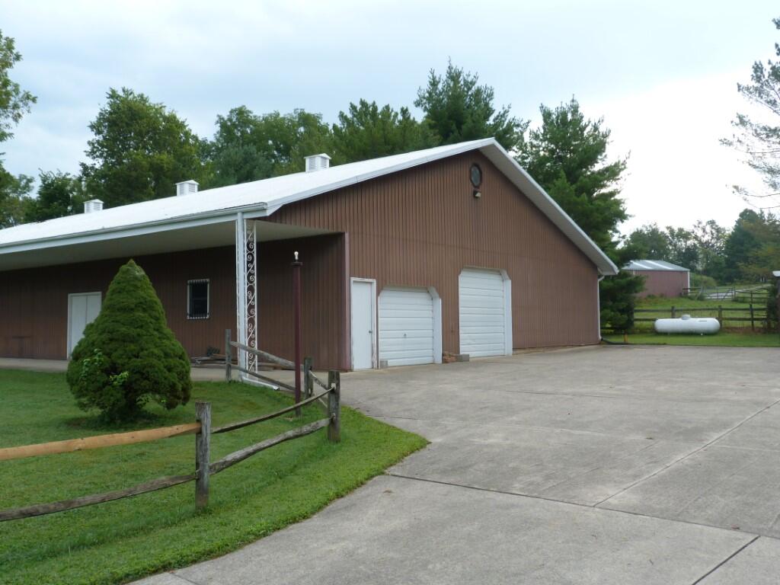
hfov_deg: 55.4
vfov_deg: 42.9
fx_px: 744
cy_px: 292
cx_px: 390
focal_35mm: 33
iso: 80
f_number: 4
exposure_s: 1/160
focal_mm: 5.9
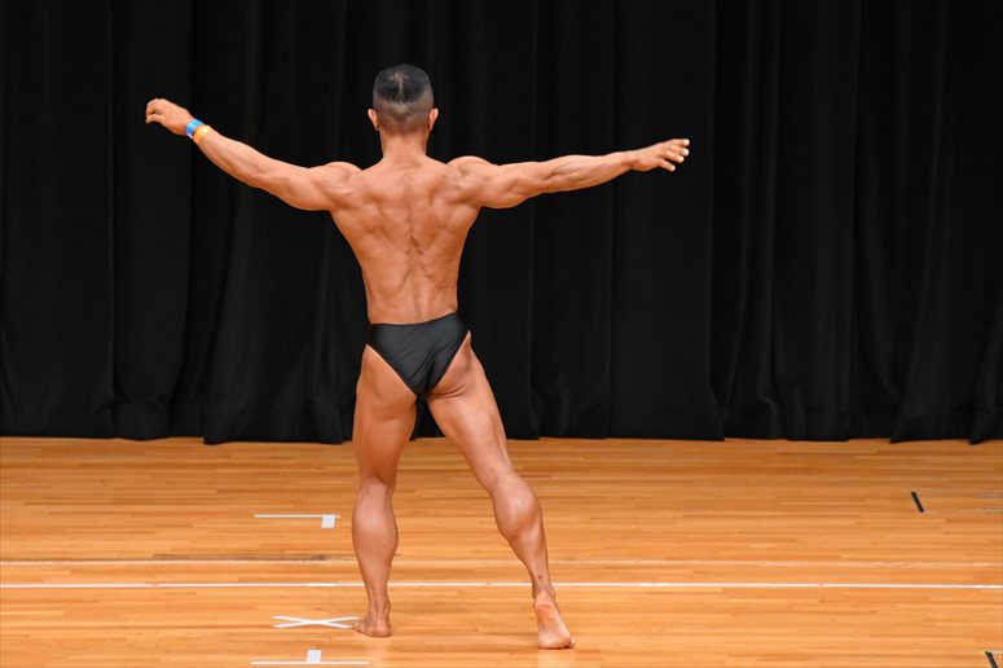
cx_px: 502
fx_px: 7937
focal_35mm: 285
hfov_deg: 7.2
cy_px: 334
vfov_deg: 4.8
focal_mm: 190
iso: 4000
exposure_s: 1/400
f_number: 5.6
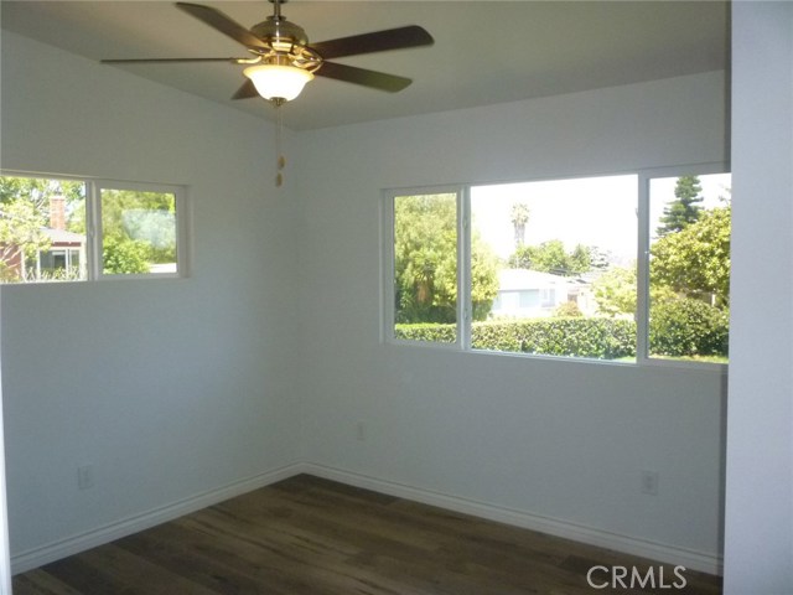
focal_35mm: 29
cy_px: 298
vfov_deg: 48.2
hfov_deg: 61.7
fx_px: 664
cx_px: 396
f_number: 3.3
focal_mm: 5.2
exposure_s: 1/400
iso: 400
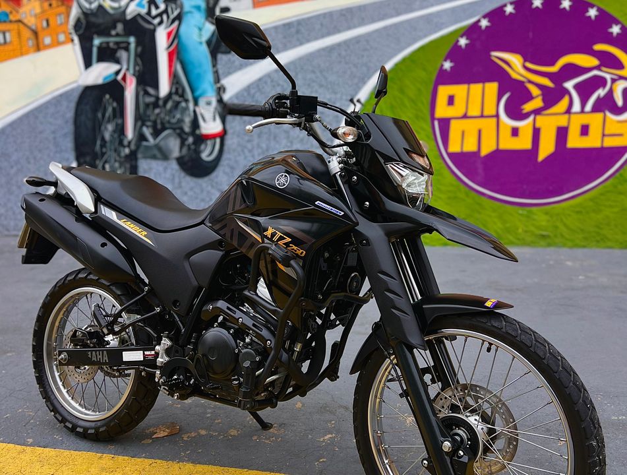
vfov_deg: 53.3
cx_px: 314
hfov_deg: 67.1
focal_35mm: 26
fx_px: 473
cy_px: 238
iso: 50
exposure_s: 1/894
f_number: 1.5
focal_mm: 5.7
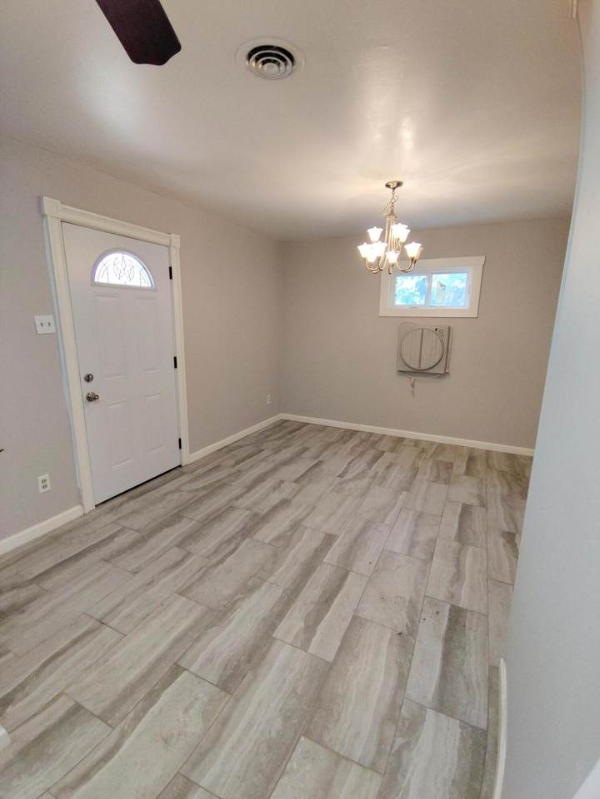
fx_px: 370
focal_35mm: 16
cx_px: 300
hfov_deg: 78.1
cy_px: 400
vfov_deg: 94.5
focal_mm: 2.13
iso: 225
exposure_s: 1/40
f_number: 2.2
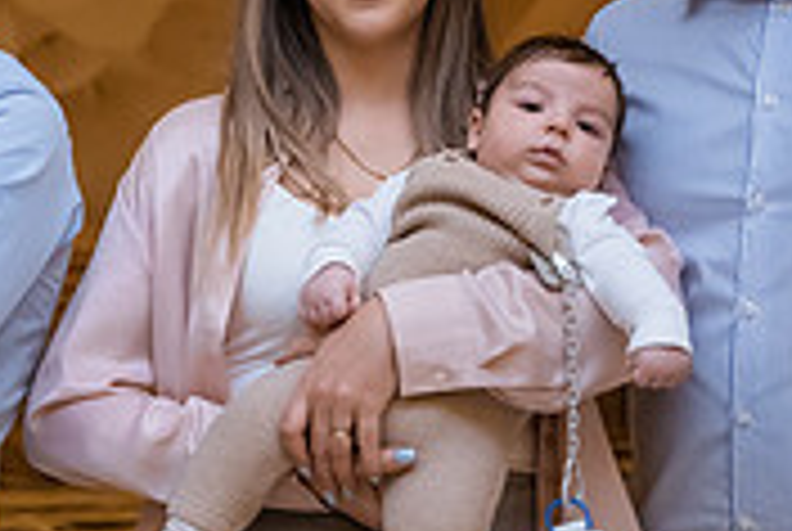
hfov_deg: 15.7
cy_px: 370
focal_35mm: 129
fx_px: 2843
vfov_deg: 10.7
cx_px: 91
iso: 1600
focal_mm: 36
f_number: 2.8
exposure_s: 1/160
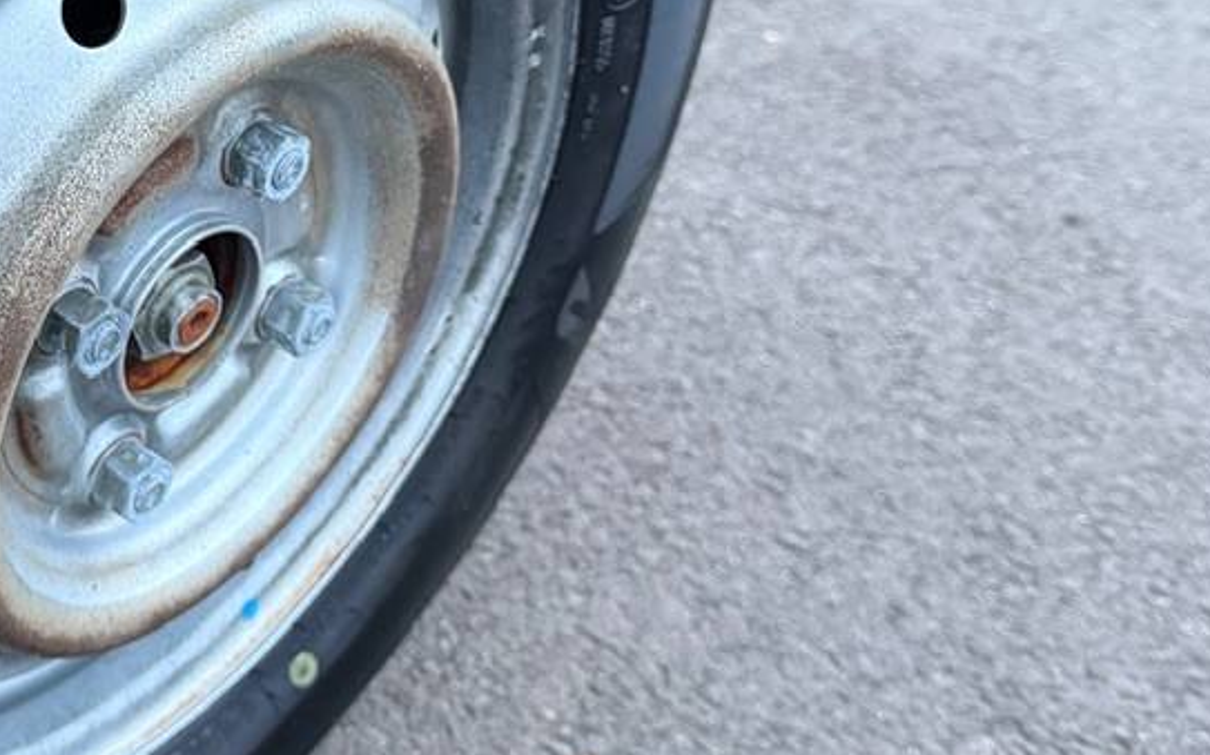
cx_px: 172
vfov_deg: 21.4
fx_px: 1978
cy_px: 171
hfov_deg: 32.7
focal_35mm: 60
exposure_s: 1/40
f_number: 1.78
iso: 640
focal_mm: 6.76
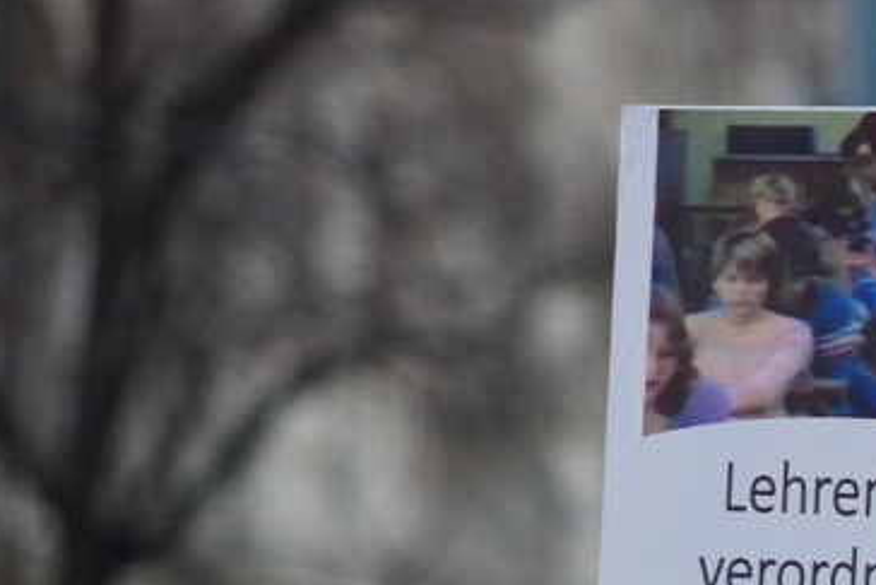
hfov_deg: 4.6
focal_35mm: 450
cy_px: 549
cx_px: 862
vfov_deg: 3.1
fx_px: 10954
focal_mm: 137.5
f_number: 4.5
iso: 800
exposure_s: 1/250
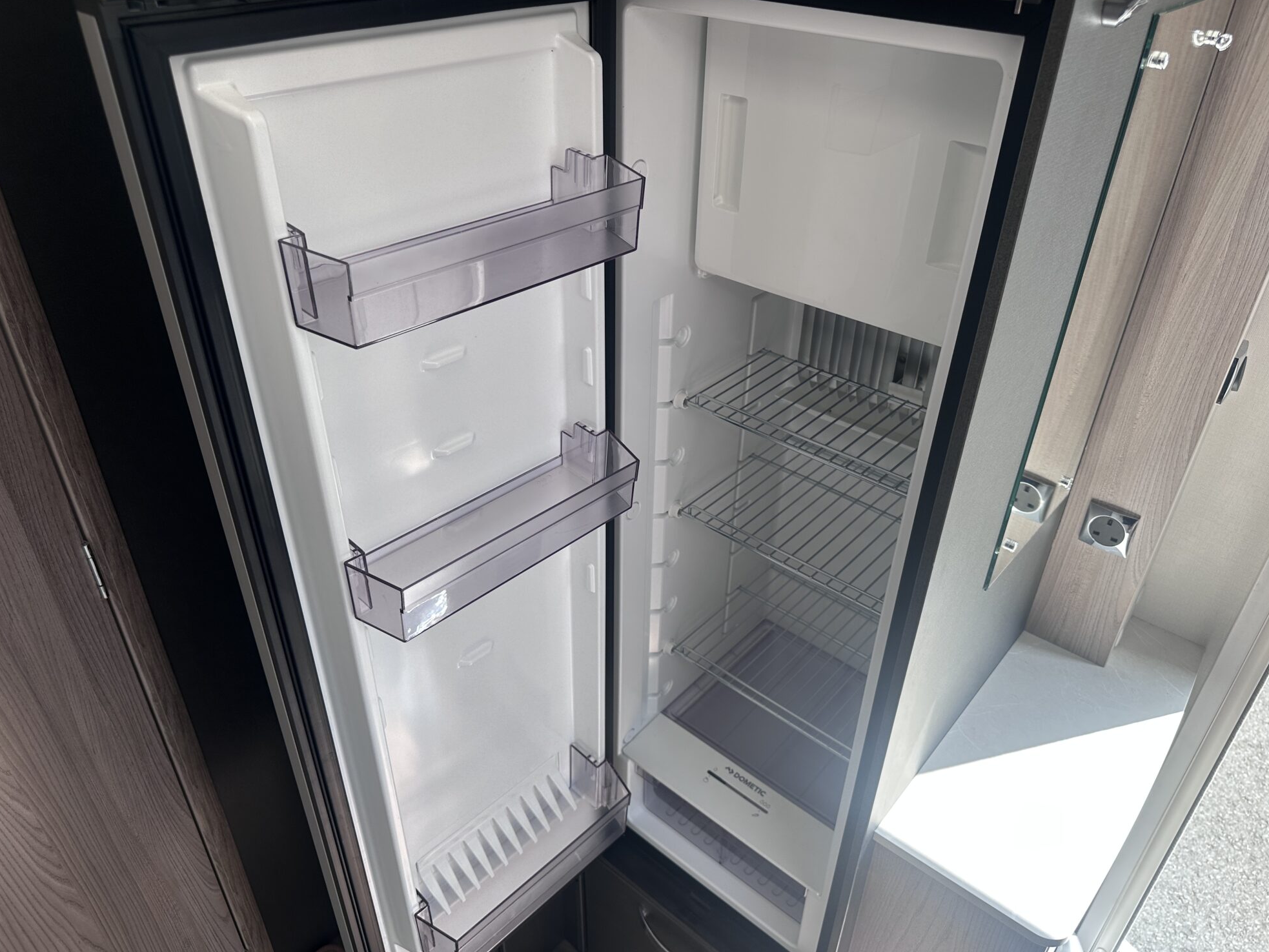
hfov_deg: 69.4
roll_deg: -1.0
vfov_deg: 54.9
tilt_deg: -31.0
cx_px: 658
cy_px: 477
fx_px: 917
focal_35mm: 25
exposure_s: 1/402
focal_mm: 6.86
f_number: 1.78
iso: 80
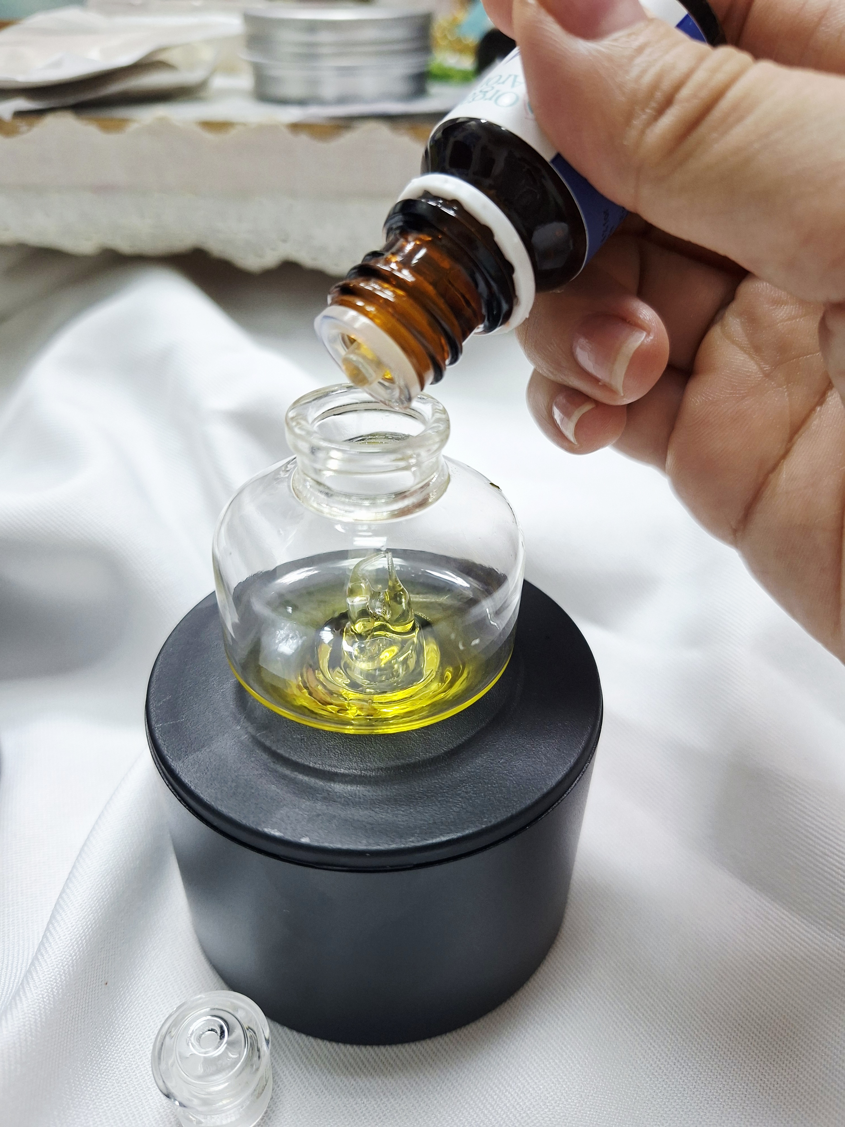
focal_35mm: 23
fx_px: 749
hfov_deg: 58.9
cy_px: 564
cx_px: 422
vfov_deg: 73.9
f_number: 1.8
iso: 200
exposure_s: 1/60.2
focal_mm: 5.54
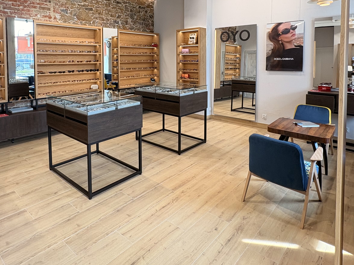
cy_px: 69
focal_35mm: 24
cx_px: 154
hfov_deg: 71.3
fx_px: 245
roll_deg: +0.7
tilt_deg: -1.9
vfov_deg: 54.4
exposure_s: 1/100
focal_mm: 2.22
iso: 80
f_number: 2.2
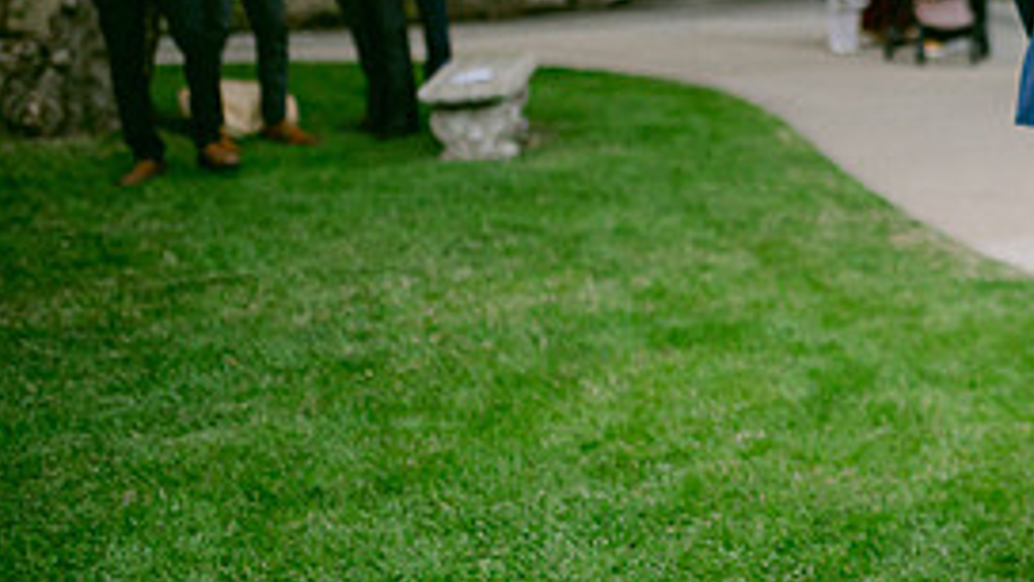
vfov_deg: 15.5
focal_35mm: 78
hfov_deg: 25.5
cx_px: 1083
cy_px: 221
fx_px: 2139
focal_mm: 35
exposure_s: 1/2500
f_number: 1.4
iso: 1000
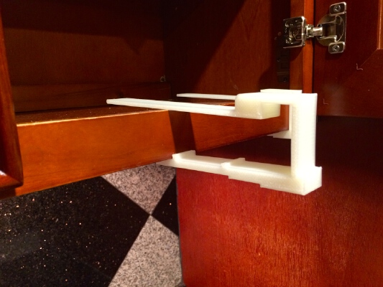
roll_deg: +3.8
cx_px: 192
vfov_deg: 48.2
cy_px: 144
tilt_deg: -9.3
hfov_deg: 61.6
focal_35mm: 29
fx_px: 321
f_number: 2.2
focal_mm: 4.15
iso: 250
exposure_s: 1/20
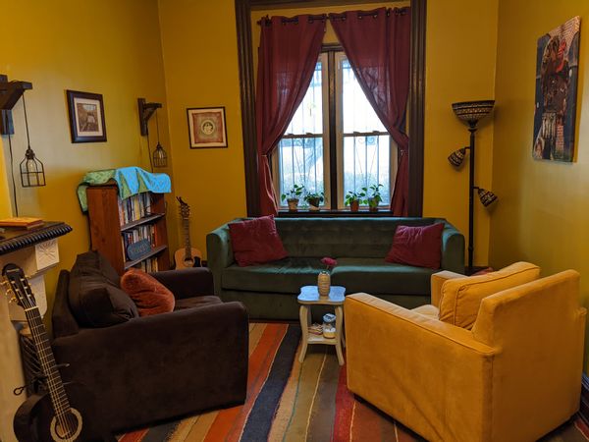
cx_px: 294
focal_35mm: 27
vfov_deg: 51.4
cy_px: 221
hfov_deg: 65.3
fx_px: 459
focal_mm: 4.38
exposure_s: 1/30
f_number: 1.73
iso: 53
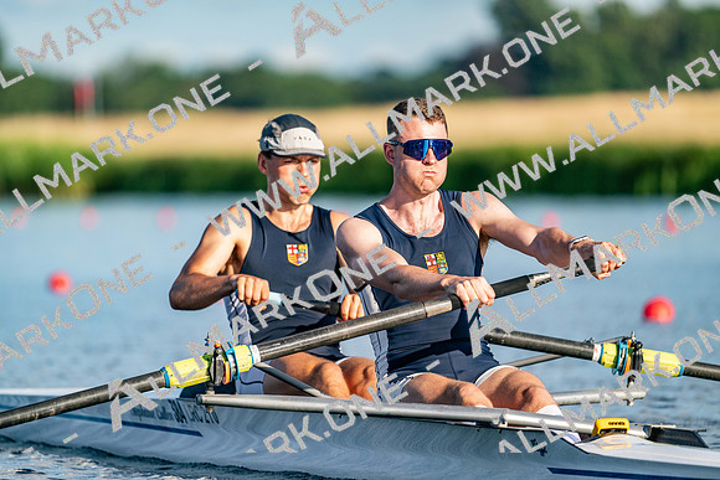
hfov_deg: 5.2
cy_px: 240
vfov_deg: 3.4
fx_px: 8001
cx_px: 360
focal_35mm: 400
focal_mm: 400
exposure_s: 1/2500
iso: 320
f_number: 4.5
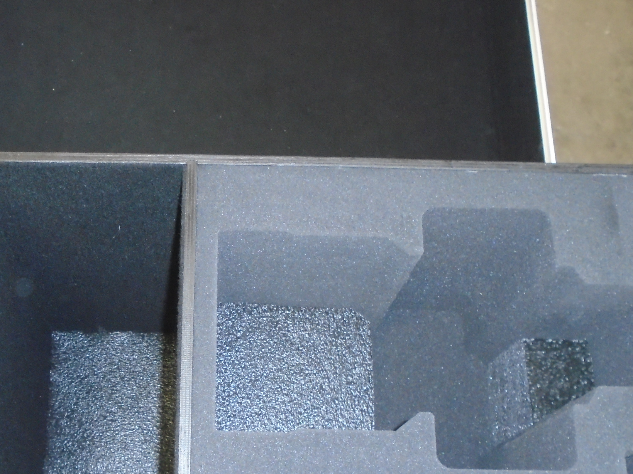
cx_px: 220
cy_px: 332
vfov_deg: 29.4
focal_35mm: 49
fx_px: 896
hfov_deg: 38.5
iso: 400
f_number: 3.5
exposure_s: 1/40
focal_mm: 5.5
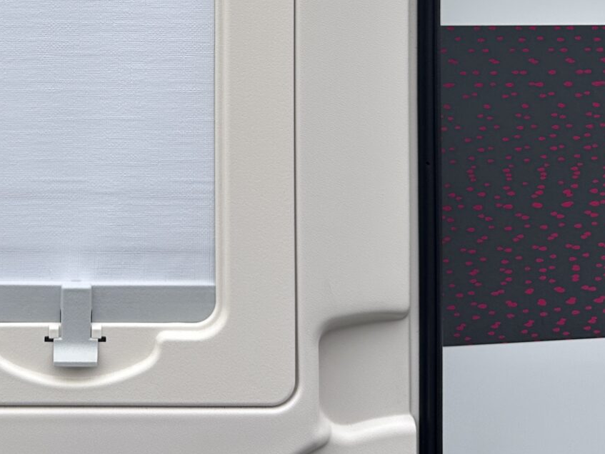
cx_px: 100
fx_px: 1014
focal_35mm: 58
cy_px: -12
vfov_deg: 24.0
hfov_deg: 32.1
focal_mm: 6.86
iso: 80
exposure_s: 1/816
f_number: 1.78
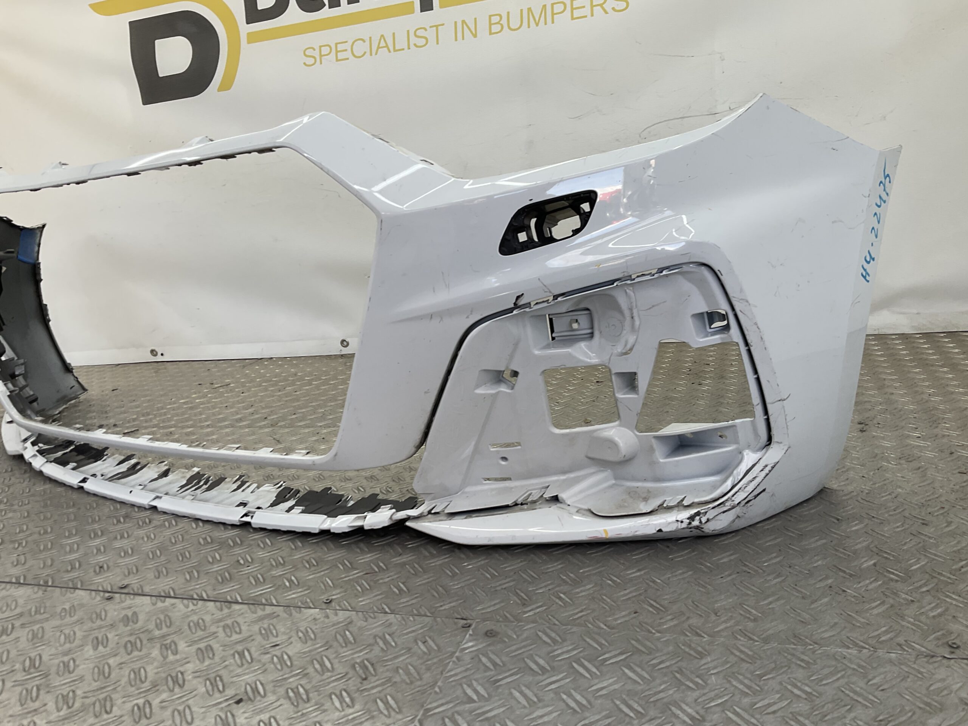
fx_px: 811
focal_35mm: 29
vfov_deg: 48.2
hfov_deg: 61.7
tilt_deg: -14.4
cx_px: 484
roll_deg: +7.6
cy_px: 363
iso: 16
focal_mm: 3
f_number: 1.8
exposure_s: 1/136
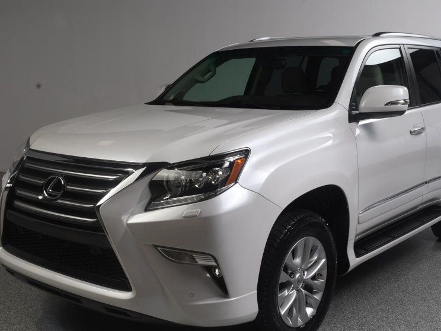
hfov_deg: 42.0
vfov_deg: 32.2
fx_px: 573
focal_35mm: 45
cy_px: 177
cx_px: 246
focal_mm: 23
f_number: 14
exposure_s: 1/160
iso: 100
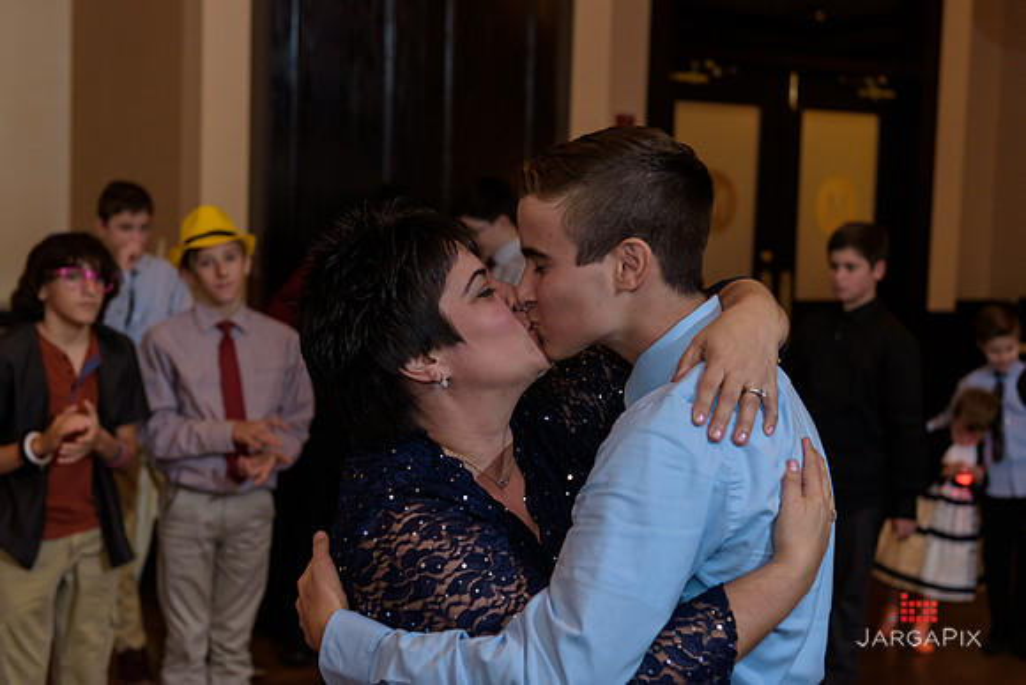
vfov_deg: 24.2
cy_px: 342
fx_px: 1596
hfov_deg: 35.6
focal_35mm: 56
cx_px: 513
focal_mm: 56
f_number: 3.2
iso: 1250
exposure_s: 1/125
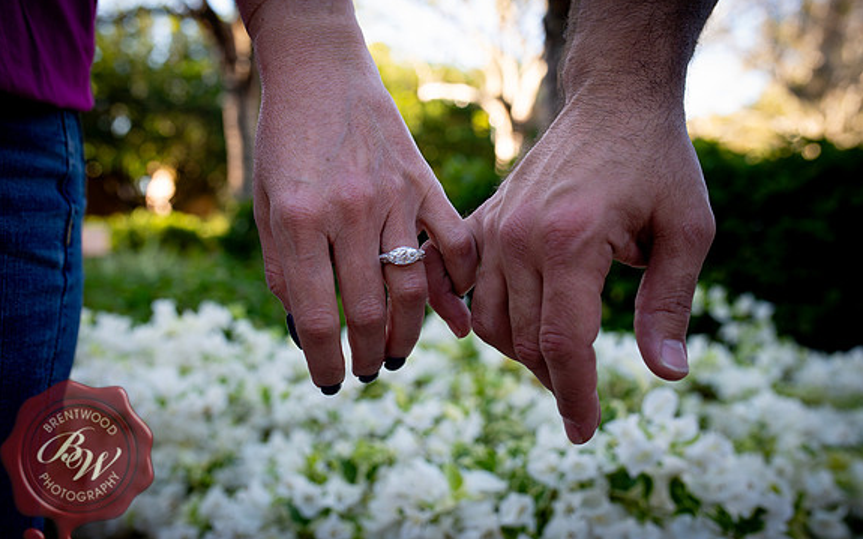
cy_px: 270
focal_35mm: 36
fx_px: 846
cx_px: 431
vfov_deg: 35.3
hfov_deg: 54.0
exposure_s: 1/60
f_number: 4.5
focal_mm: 35
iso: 125
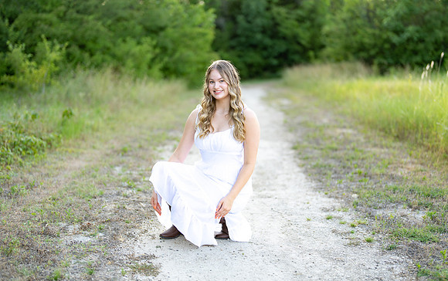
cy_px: 158
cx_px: 237
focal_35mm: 54
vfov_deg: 24.1
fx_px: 658
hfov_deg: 37.6
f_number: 1.2
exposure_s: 1/800
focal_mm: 50
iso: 100
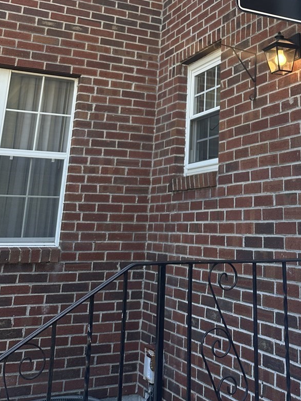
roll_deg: -2.3
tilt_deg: +18.6
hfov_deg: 30.1
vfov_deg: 37.6
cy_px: 36
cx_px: 246
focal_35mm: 47
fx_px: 545
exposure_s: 1/409
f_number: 1.78
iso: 80
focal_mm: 6.86
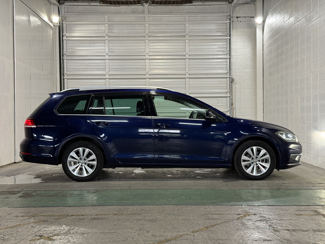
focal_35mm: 48
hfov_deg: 39.7
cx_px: 162
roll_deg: +0.3
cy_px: 122
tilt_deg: -0.4
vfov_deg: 30.3
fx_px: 451
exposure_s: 1/60
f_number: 1.78
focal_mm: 6.76
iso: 100
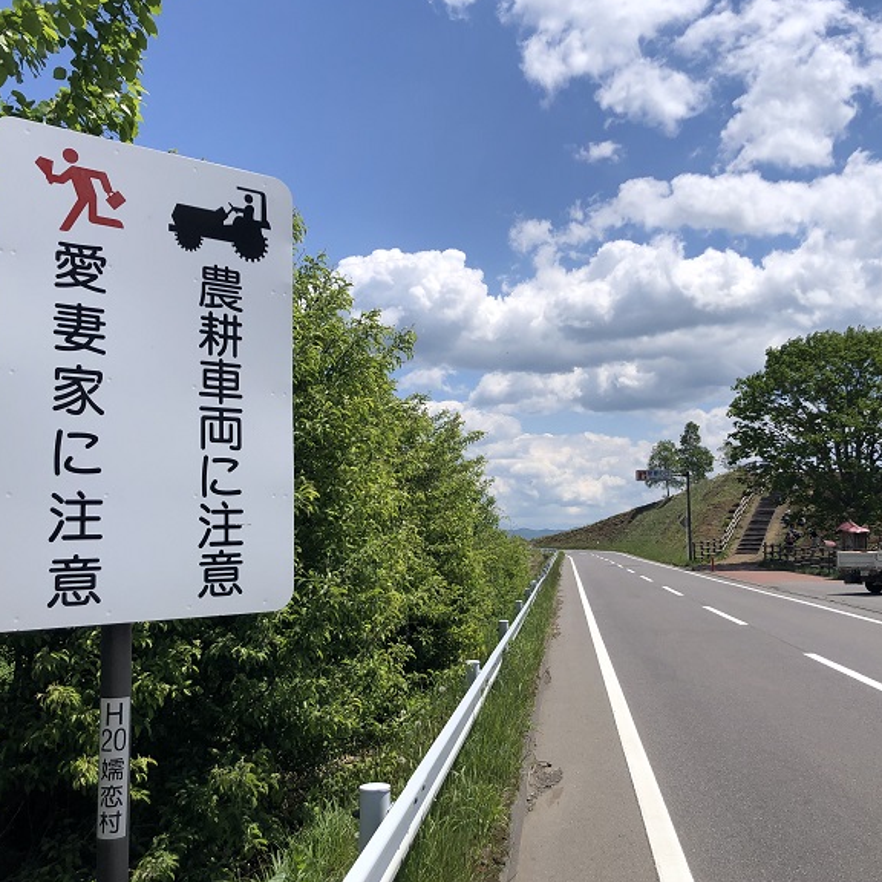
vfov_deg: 47.2
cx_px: 532
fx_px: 1009
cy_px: 451
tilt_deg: +6.7
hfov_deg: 46.9
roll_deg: +0.8
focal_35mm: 35
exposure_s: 1/4000
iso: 20
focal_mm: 3.99
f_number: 1.8
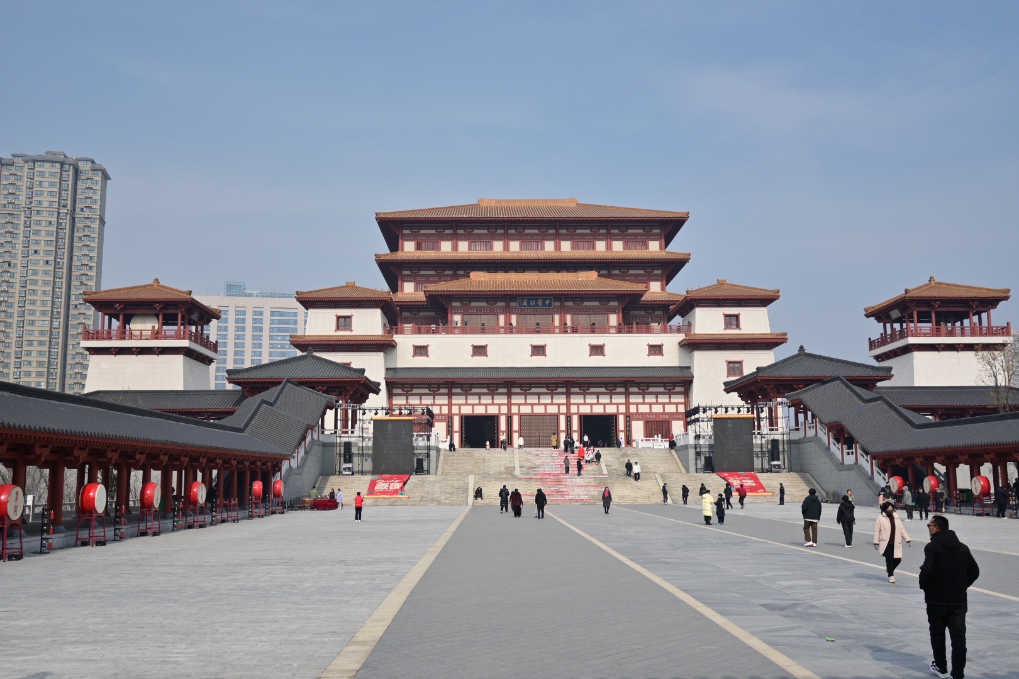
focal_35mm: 34
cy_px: 340
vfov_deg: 39.1
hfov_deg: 56.1
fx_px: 955
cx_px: 510
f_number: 4
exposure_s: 1/4000
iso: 200
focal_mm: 22.5
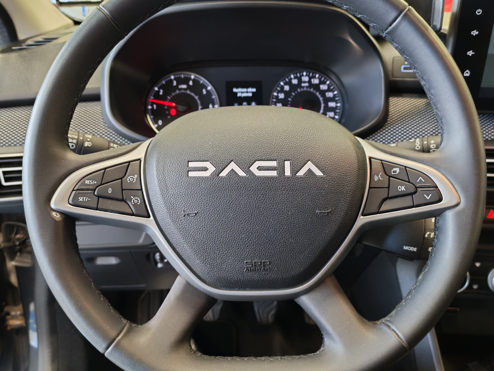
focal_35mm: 31
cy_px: 186
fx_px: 442
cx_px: 247
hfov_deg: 58.4
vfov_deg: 45.4
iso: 1000
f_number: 1.9
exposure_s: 1/50
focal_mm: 6.12
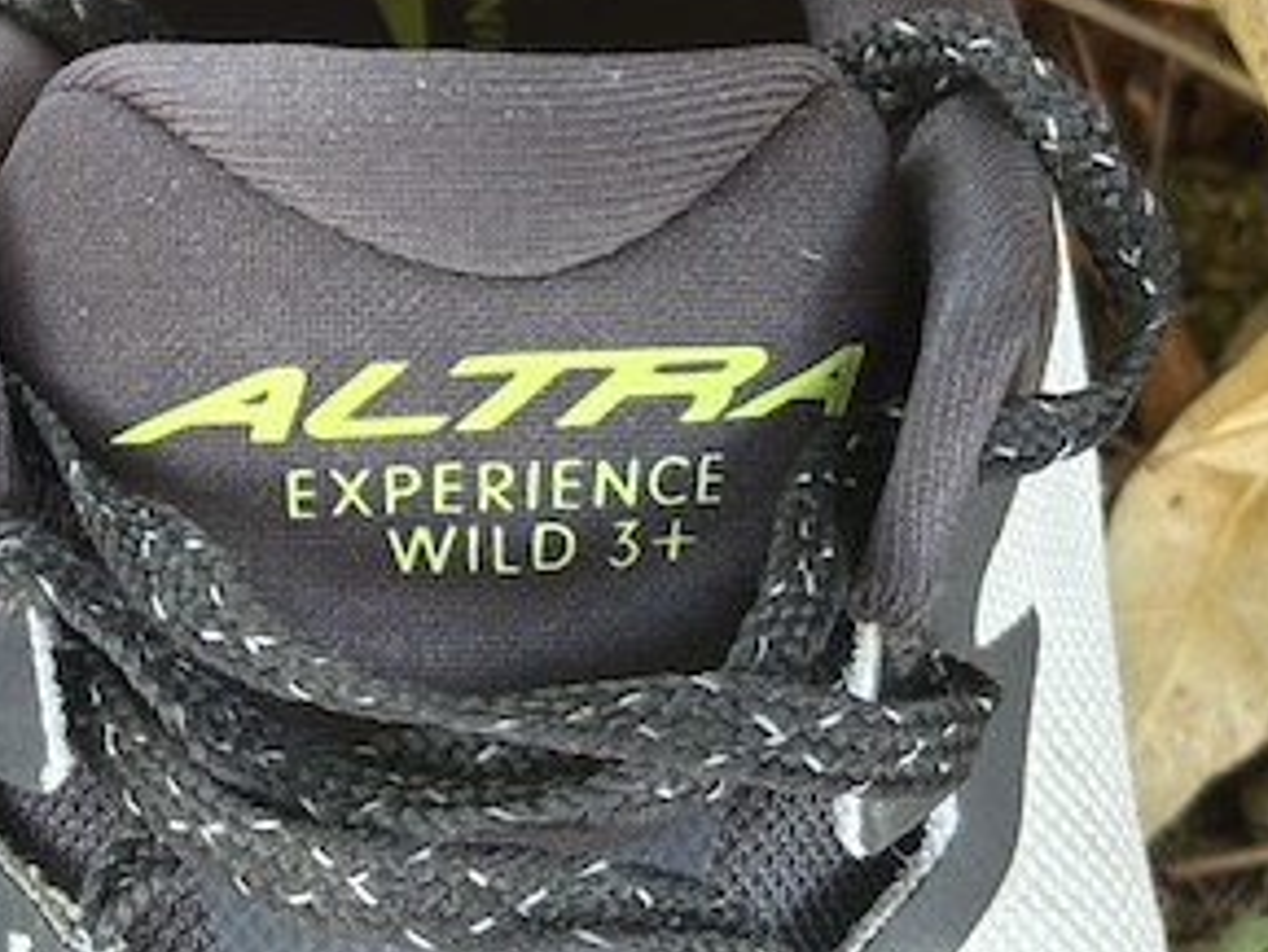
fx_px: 4617
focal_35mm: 126
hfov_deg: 15.2
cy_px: 33
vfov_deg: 11.7
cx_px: -162
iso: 64
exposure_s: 1/60
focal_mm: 5.96
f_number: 1.6
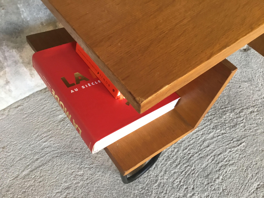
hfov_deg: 58.4
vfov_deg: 45.4
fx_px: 236
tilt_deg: -56.5
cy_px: 99
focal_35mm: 31
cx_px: 132
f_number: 2.4
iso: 200
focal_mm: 3.3
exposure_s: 1/33
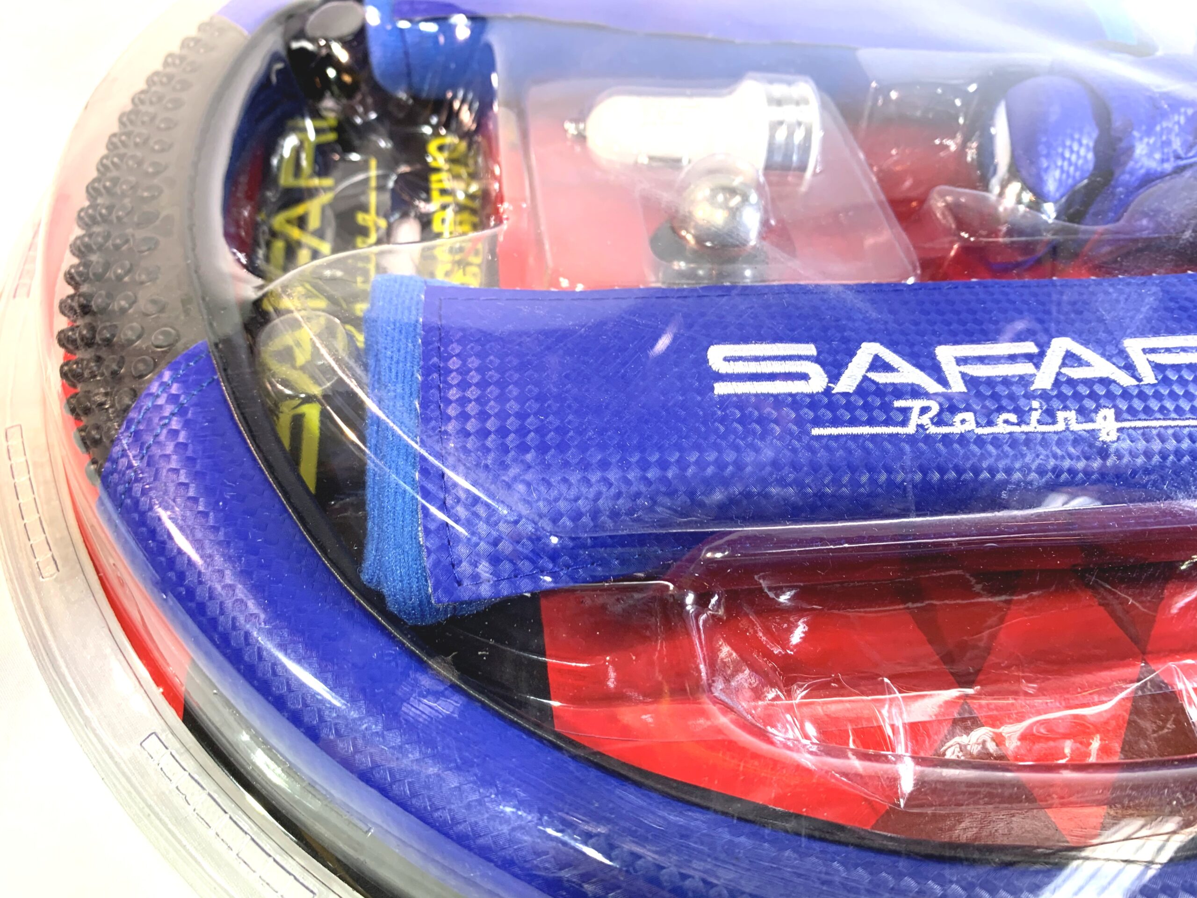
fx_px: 899
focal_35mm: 26
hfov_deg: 67.3
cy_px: 449
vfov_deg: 53.1
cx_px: 598
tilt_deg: -46.1
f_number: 1.8
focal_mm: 4.25
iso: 64
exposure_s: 1/100
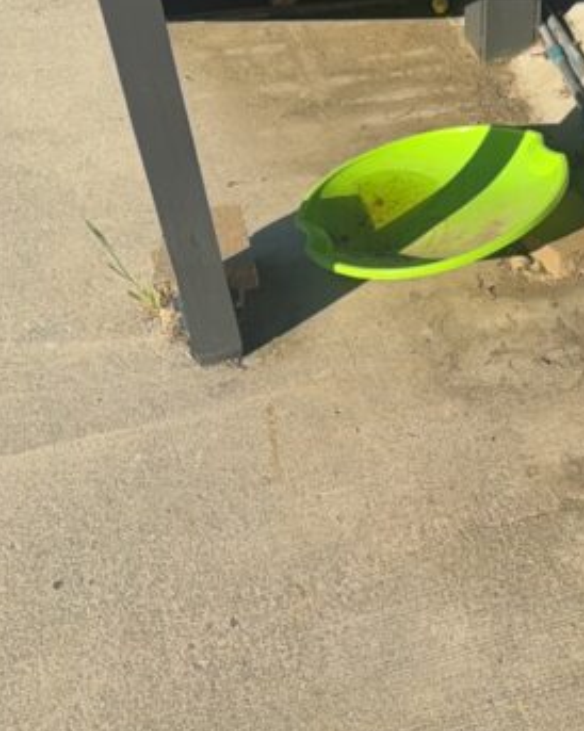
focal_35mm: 41
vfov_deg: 44.6
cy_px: 294
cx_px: 463
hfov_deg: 35.4
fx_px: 887
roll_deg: -1.3
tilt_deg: -41.1
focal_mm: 6.76
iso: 50
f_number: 1.78
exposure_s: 1/3876
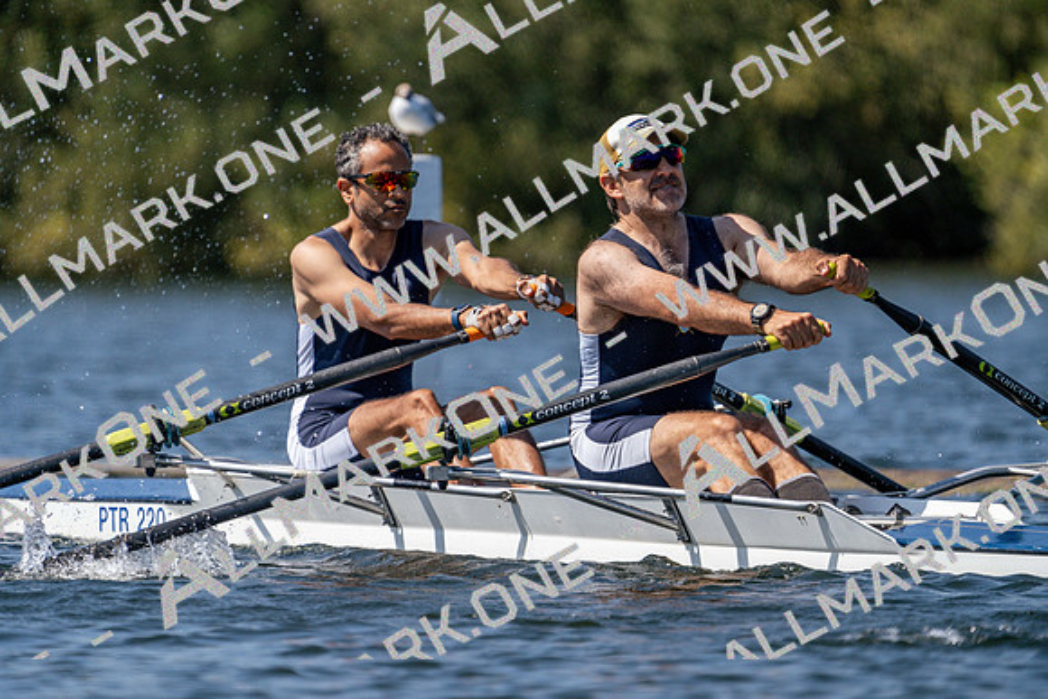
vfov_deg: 2.3
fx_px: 17470
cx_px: 524
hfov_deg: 3.4
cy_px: 350
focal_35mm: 600
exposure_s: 1/2000
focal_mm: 600
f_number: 6.3
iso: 320
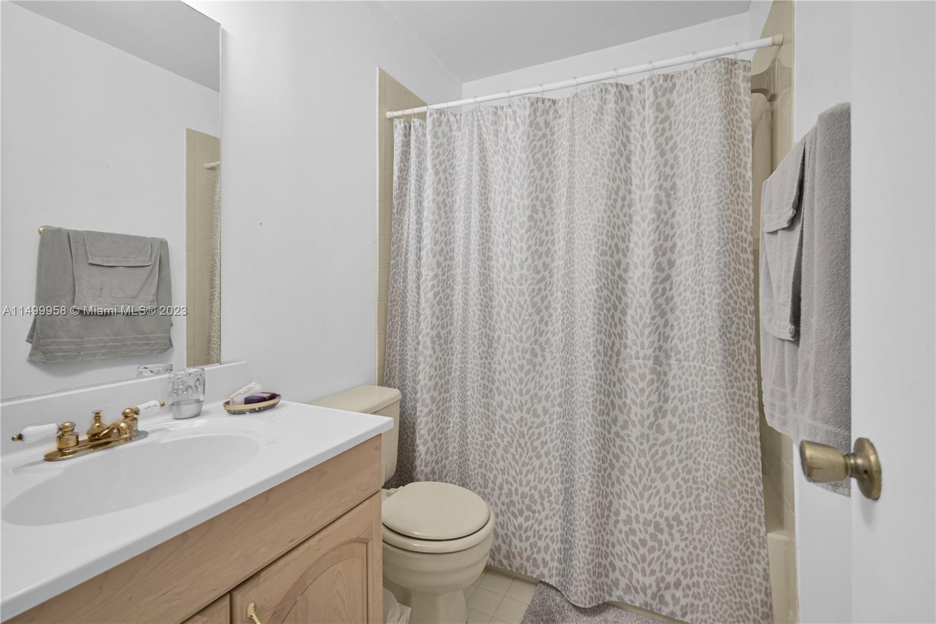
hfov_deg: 98.5
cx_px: 468
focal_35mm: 16
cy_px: 312
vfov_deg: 75.5
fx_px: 403
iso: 100
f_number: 4
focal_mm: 15.5
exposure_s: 1/50
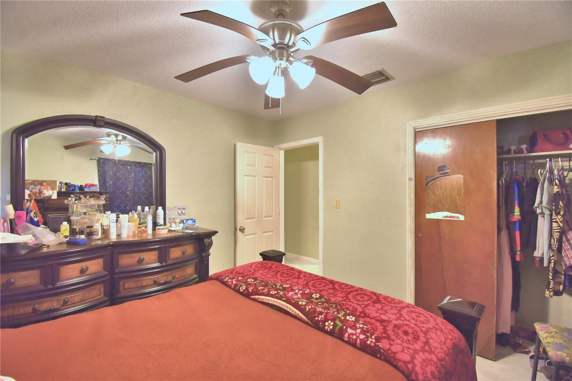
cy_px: 190
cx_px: 286
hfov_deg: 100.4
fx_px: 238
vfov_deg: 77.3
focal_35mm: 15
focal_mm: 10
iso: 640
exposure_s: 1/30
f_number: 4.5
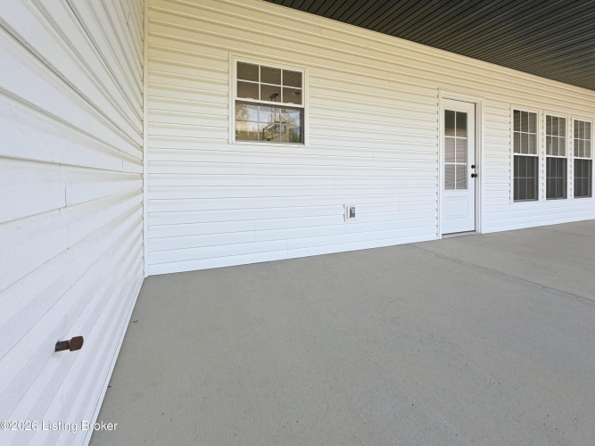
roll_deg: -0.9
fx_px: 241
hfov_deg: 102.1
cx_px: 298
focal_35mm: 14
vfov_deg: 85.7
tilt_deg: -9.7
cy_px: 223
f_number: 2.2
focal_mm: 2.2
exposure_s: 1/254
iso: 40
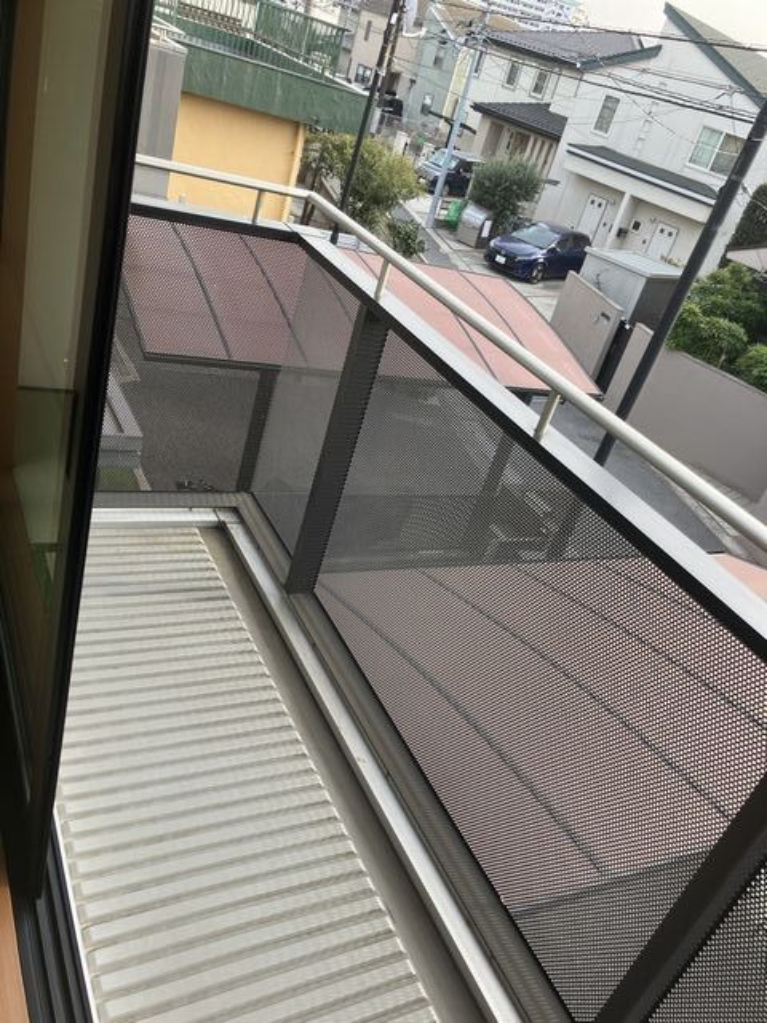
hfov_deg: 49.7
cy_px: 512
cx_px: 384
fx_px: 827
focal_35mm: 28
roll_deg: -18.3
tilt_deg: -28.1
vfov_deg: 63.4
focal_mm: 3.99
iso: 20
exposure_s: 1/127
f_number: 1.8
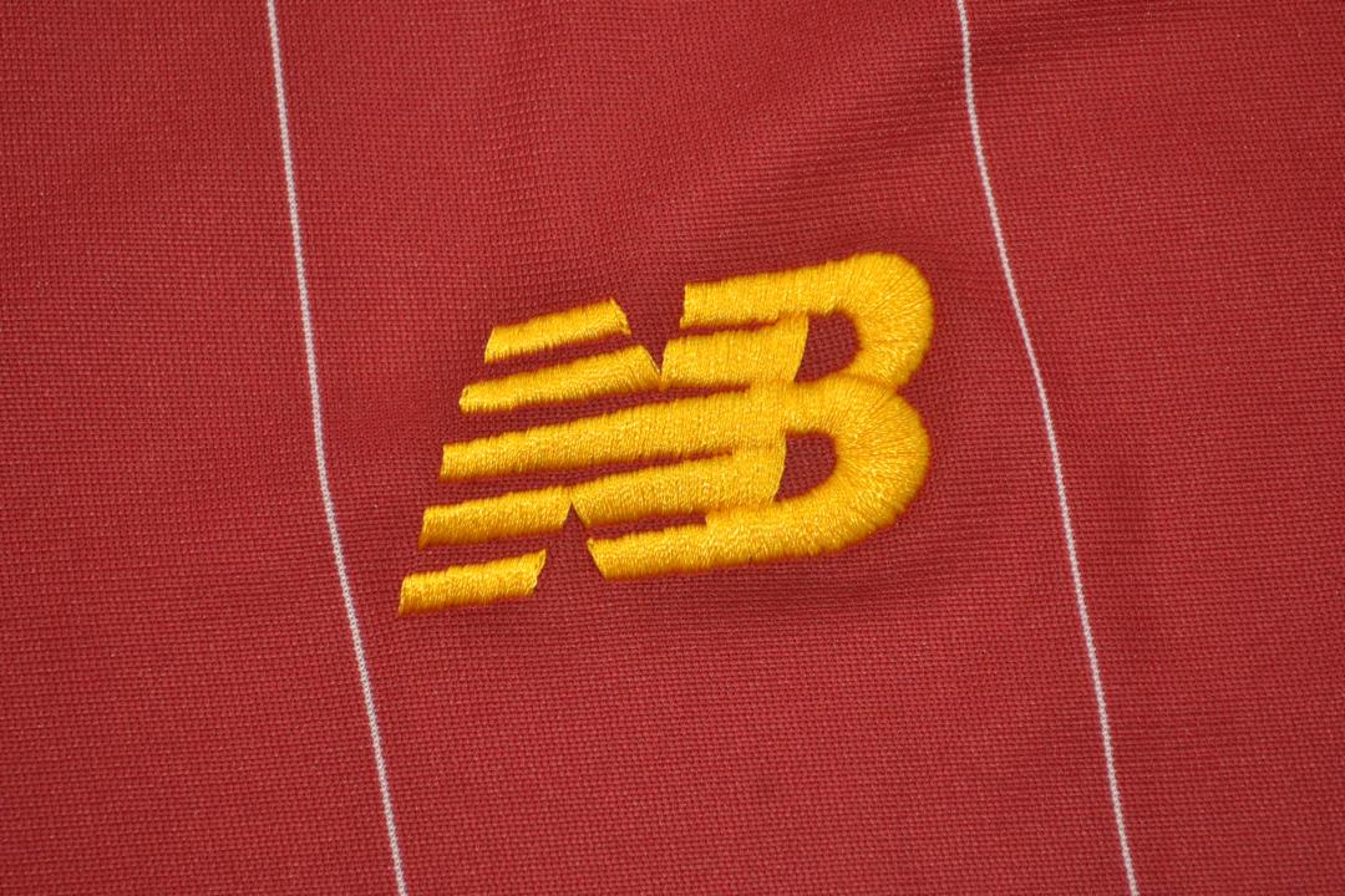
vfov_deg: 16.6
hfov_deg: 24.6
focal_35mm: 82
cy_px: 448
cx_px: 672
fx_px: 3082
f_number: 5.6
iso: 200
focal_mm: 55
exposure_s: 1/60
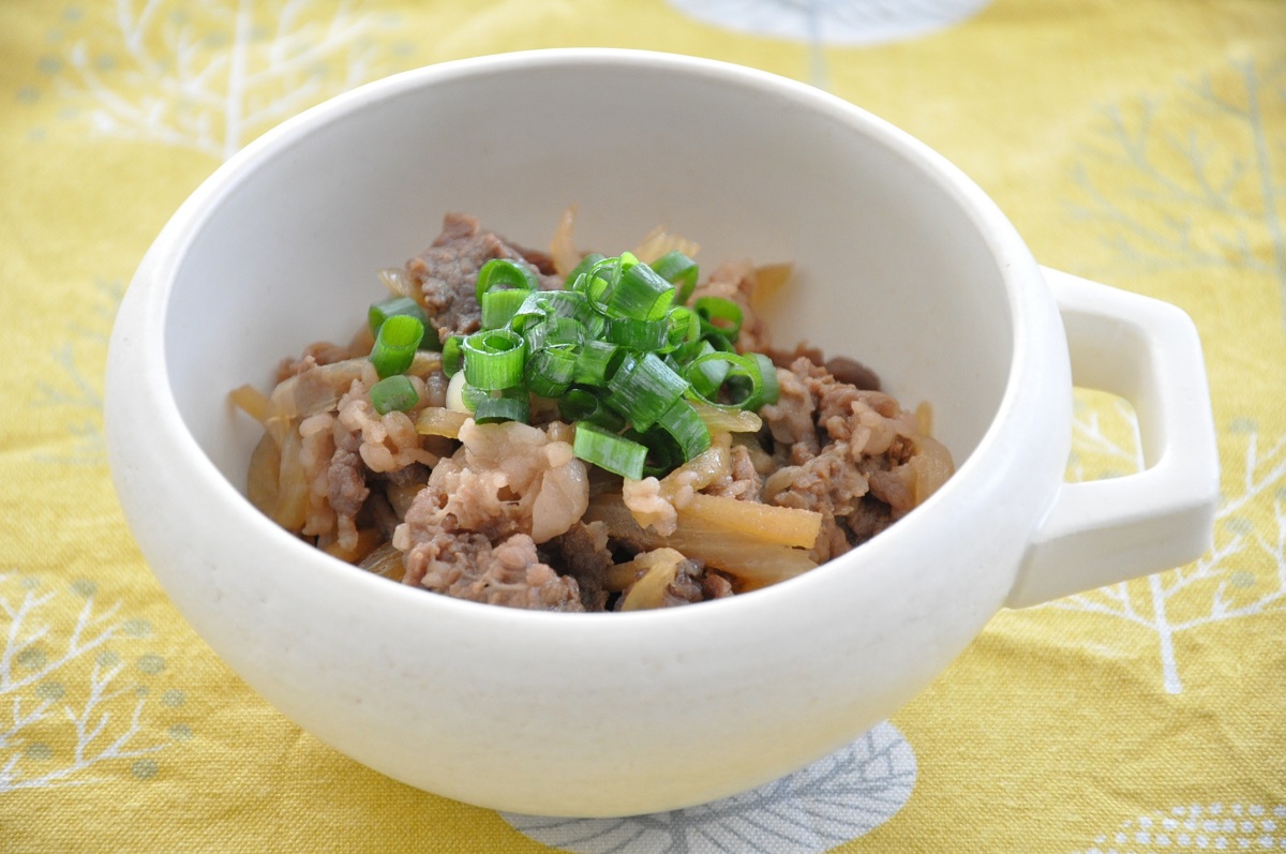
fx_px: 5619
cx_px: 643
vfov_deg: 8.7
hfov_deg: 13.1
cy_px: 427
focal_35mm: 158
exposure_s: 1/30
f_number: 5.6
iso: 1600
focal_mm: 105
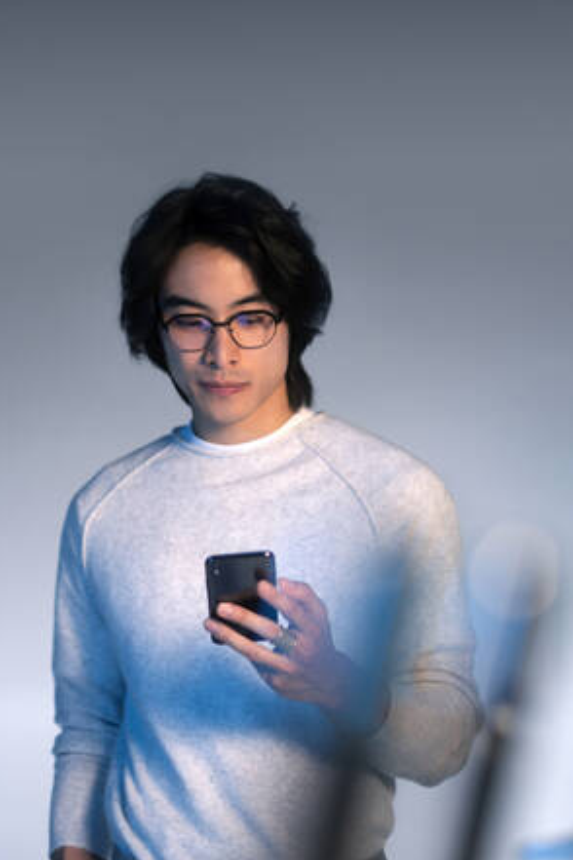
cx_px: 214
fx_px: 2029
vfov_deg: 23.9
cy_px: 503
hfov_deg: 16.1
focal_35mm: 85
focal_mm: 50
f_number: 1.8
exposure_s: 1/200
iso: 320
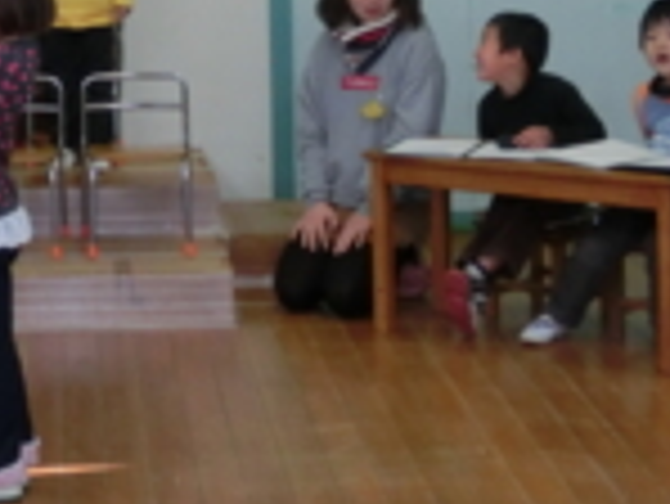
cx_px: -81
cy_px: -72
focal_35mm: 126
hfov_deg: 15.2
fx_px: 2441
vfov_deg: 11.6
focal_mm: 8.29
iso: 400
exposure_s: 1/60
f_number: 4.2
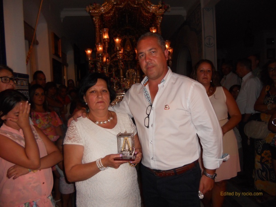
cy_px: 104
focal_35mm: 27
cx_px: 138
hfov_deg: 65.3
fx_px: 215
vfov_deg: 51.4
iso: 200
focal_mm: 4.9
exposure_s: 1/25
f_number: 3.2
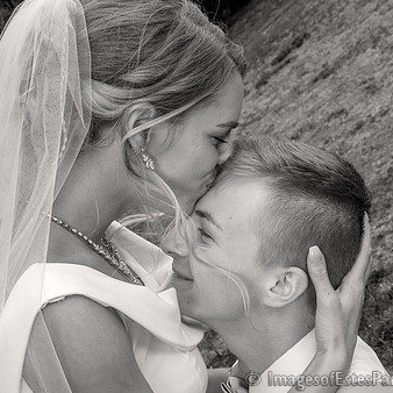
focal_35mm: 35
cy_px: 170
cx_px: 183
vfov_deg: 47.1
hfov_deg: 47.2
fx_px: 450
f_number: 7.1
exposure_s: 1/80
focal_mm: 24
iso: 100
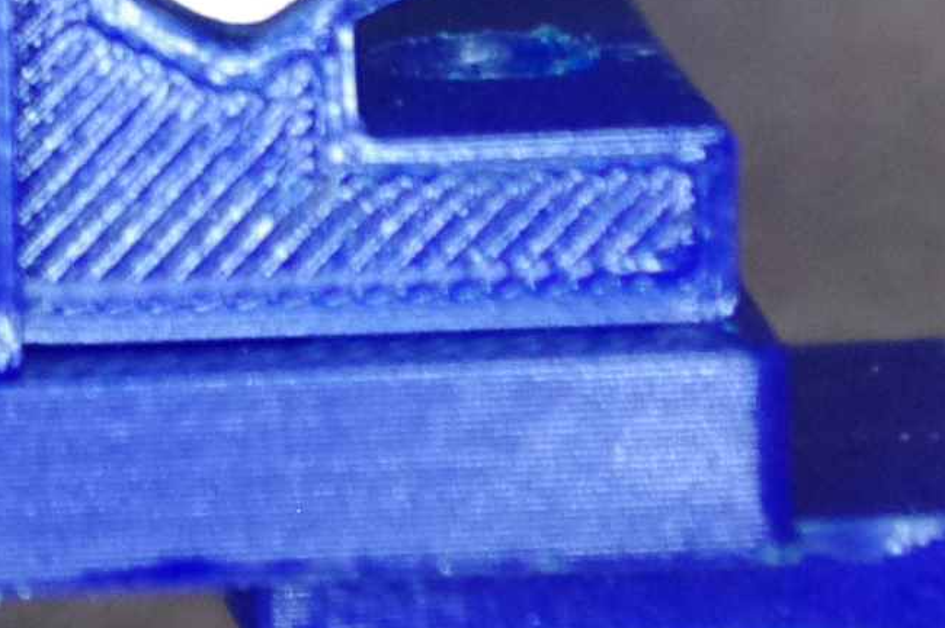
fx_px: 7264
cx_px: -238
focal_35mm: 277
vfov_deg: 4.8
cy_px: -824
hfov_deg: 7.4
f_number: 5
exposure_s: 1/60
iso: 1600
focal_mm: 28.13
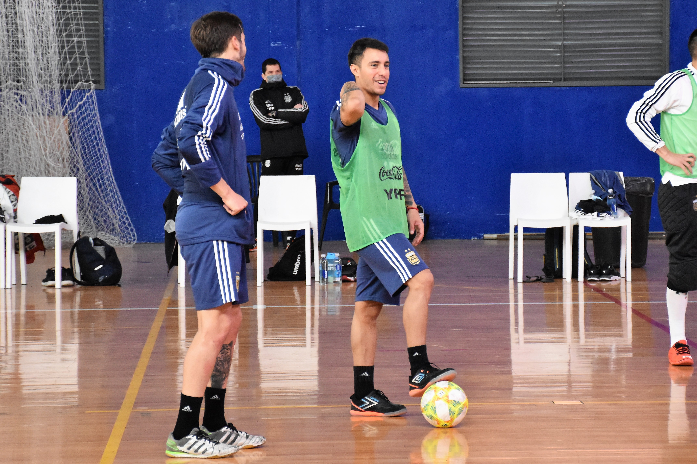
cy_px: 232
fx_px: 2323
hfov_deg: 17.1
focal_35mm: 120
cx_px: 348
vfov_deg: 11.4
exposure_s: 1/320
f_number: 5.3
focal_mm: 80
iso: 3200
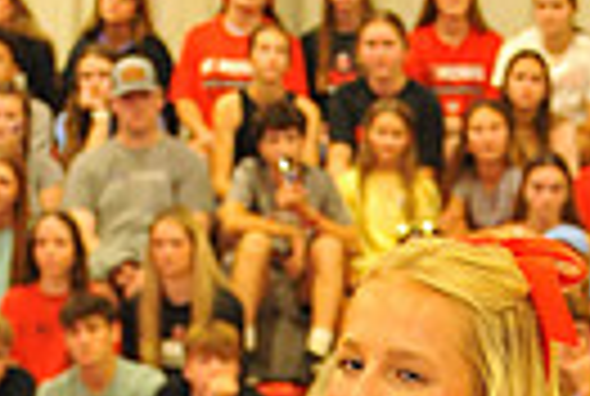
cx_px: 644
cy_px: 1242
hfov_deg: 6.6
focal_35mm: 309
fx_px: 5076
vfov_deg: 4.3
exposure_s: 1/50
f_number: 6.3
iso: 2000
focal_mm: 70
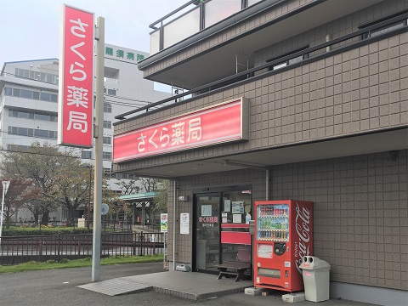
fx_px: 342
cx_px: 204
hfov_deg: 61.7
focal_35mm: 29
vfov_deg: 48.2
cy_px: 153
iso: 25
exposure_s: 1/516
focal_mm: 4.15
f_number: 2.2
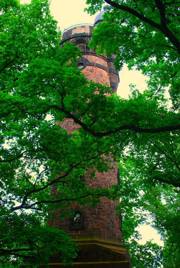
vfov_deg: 37.8
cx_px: 90
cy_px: 134
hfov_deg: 25.8
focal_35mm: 52
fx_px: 392
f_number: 5.6
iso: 200
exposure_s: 1/100
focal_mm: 35
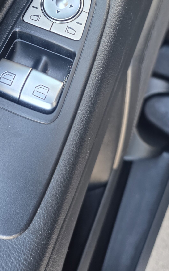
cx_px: 66
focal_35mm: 37
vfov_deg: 50.6
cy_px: 69
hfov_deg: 34.3
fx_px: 273
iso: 200
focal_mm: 6.25
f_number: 1.7
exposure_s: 1/100
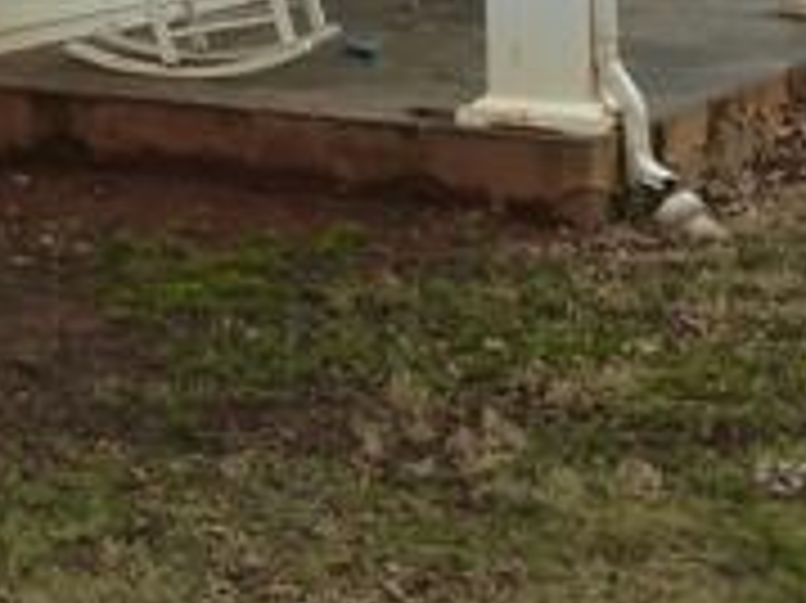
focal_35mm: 134
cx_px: -482
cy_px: -598
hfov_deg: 13.7
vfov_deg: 10.2
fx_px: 3118
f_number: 4
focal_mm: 5
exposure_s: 1/200
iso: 125
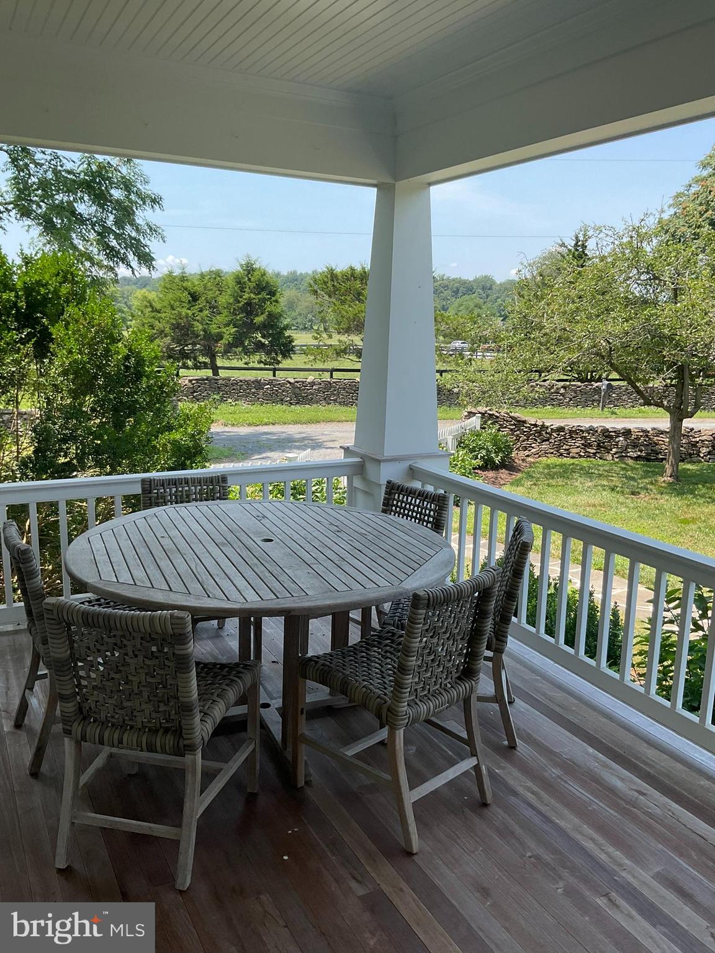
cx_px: 358
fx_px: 799
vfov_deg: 61.7
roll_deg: -2.2
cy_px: 476
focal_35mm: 29
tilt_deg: -12.7
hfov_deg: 48.2
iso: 16
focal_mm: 3
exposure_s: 1/495
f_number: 1.8
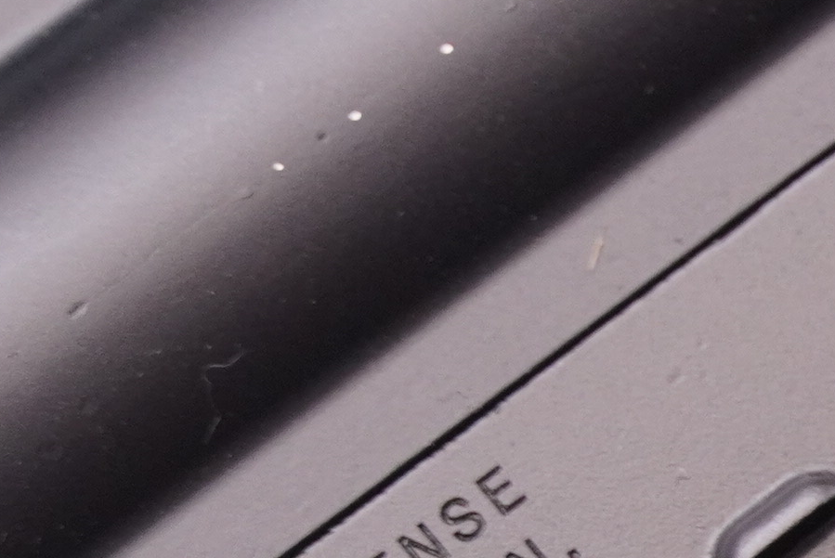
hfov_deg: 4.8
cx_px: 1955
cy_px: 929
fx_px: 9688
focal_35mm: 417
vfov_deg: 3.3
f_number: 5.6
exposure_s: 1/125
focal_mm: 59
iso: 1000
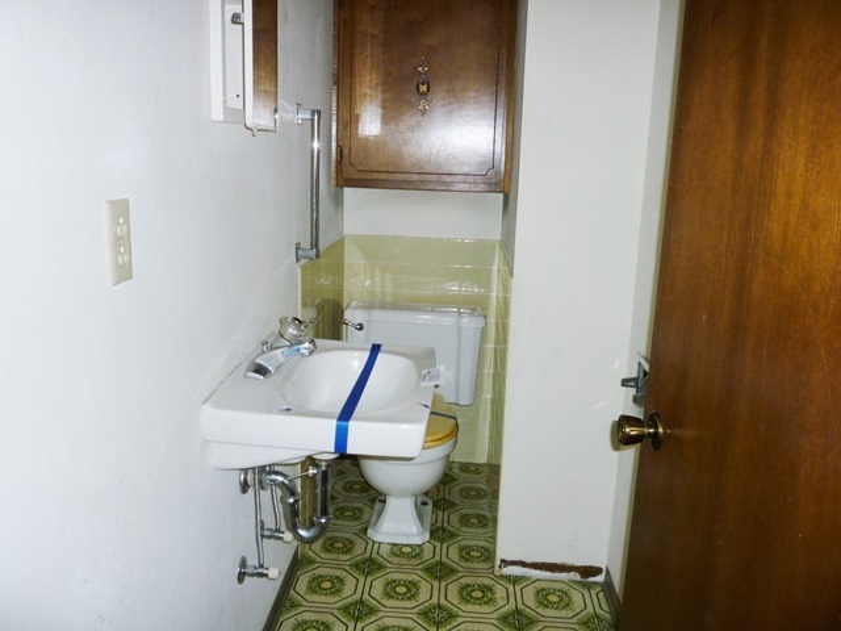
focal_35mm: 29
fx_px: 705
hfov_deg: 61.7
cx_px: 420
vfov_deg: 48.2
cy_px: 316
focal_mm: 5.2
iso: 100
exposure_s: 1/60
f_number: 3.3
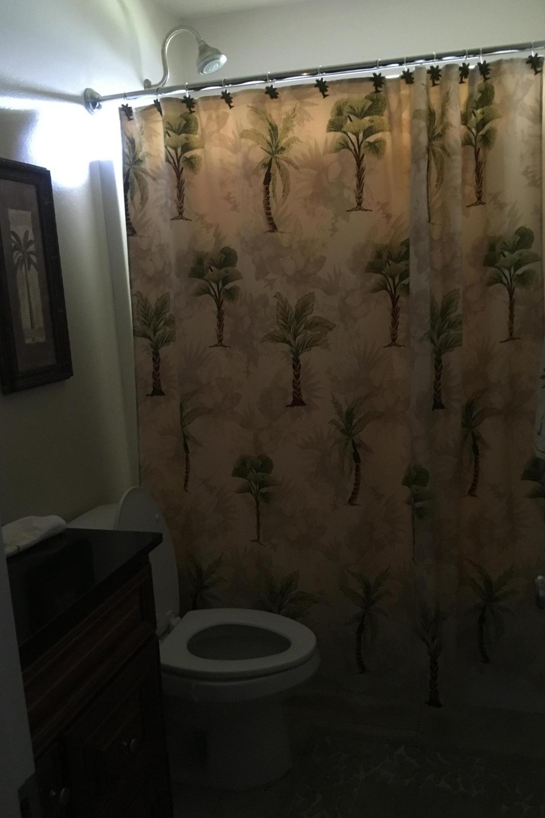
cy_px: 418
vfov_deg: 60.3
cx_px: 304
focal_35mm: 31
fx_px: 704
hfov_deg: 42.3
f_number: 2.2
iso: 500
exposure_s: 1/15
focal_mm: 4.15
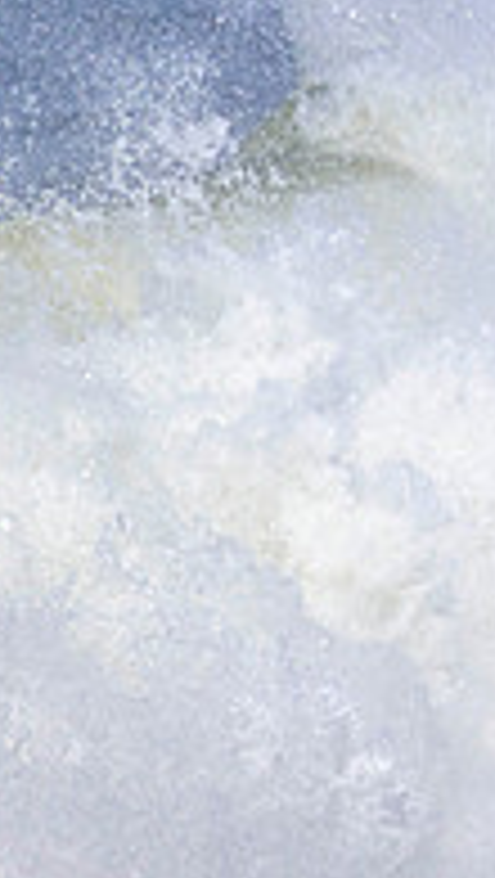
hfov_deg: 0.5
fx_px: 58093
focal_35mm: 2495
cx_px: 1094
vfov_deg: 0.9
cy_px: 61
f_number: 11
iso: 560
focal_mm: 800
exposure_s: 1/2000
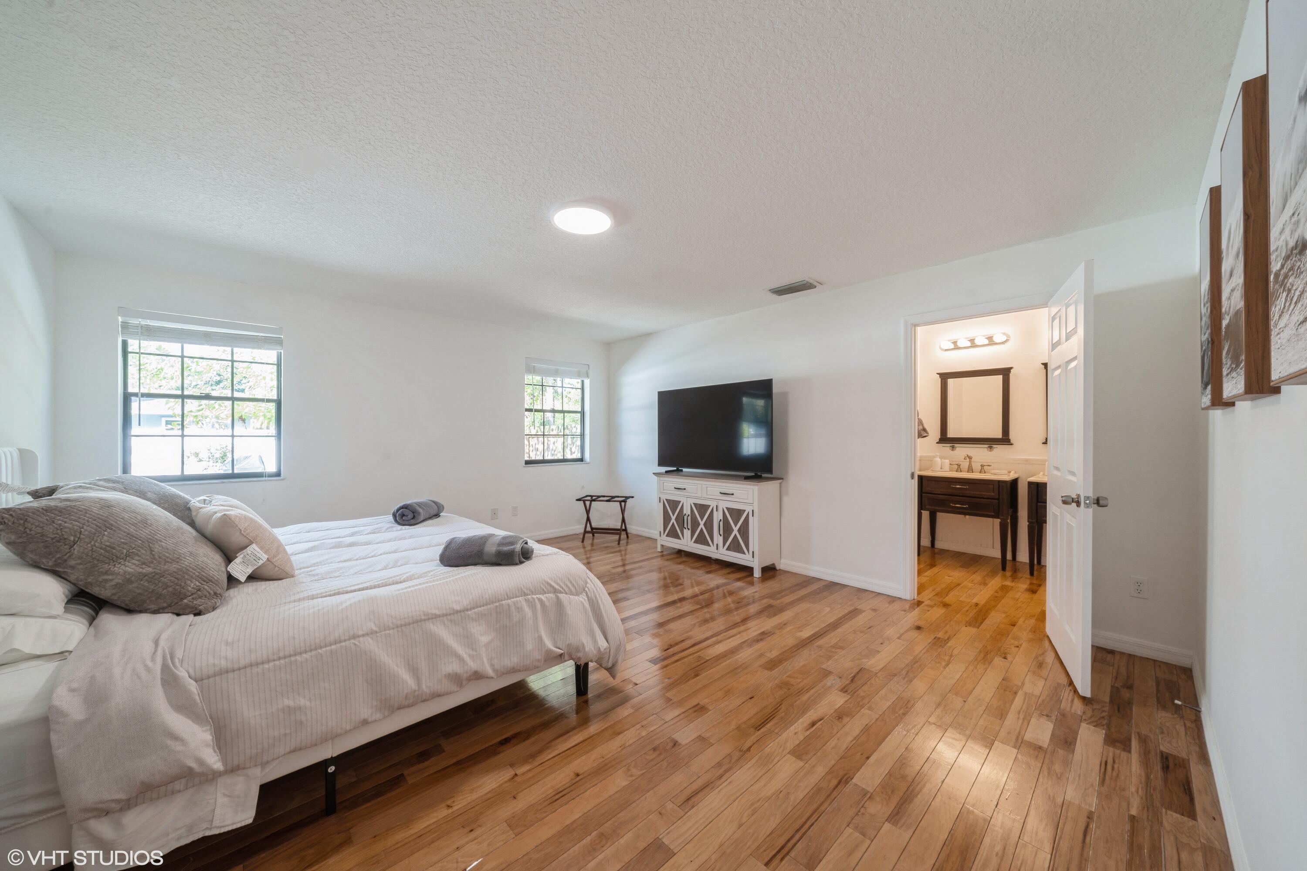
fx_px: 436
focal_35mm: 12
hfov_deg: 112.6
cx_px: 654
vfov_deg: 90.0
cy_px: 436
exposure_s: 1/4
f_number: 10
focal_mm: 12
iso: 160
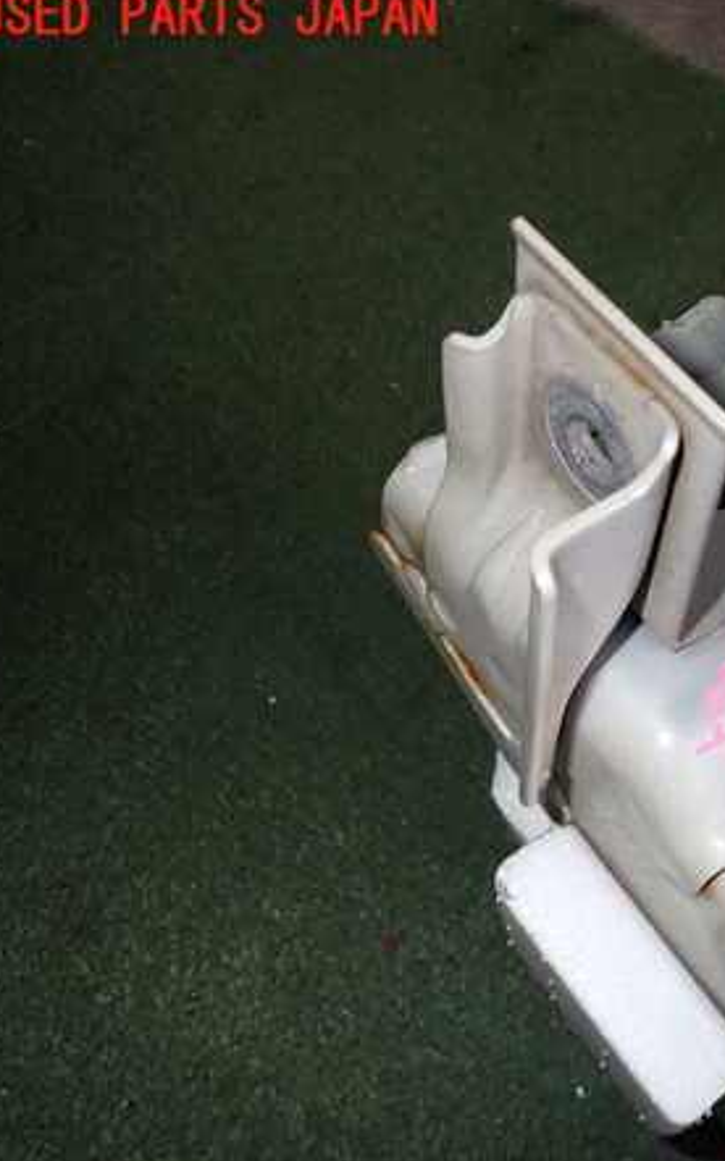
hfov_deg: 32.1
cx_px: 749
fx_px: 1139
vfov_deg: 54.0
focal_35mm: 36
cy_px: 575
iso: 125
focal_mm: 4.5
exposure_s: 1/30
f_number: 5.6
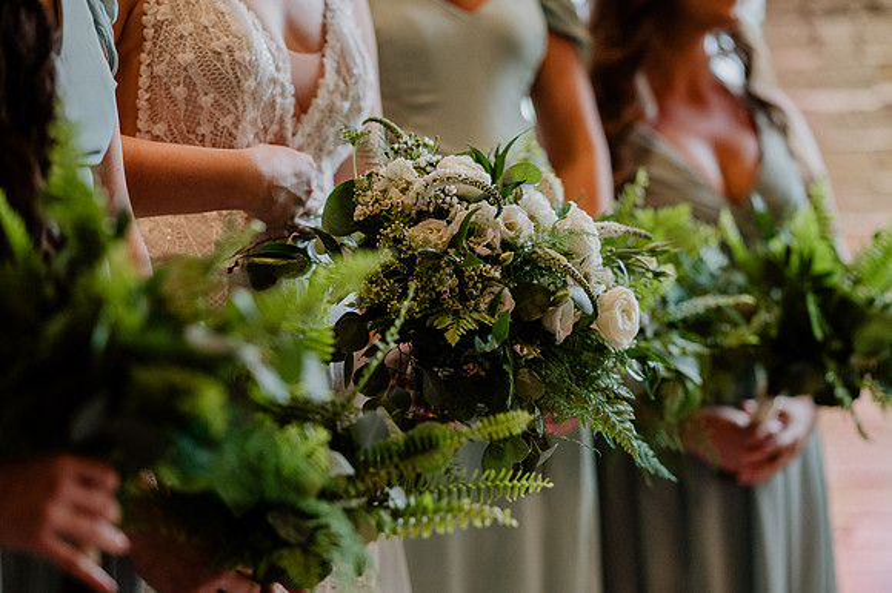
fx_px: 2600
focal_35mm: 105
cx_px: 446
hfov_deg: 19.5
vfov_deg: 13.0
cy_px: 296
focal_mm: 105
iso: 2500
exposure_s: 1/800
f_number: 2.2
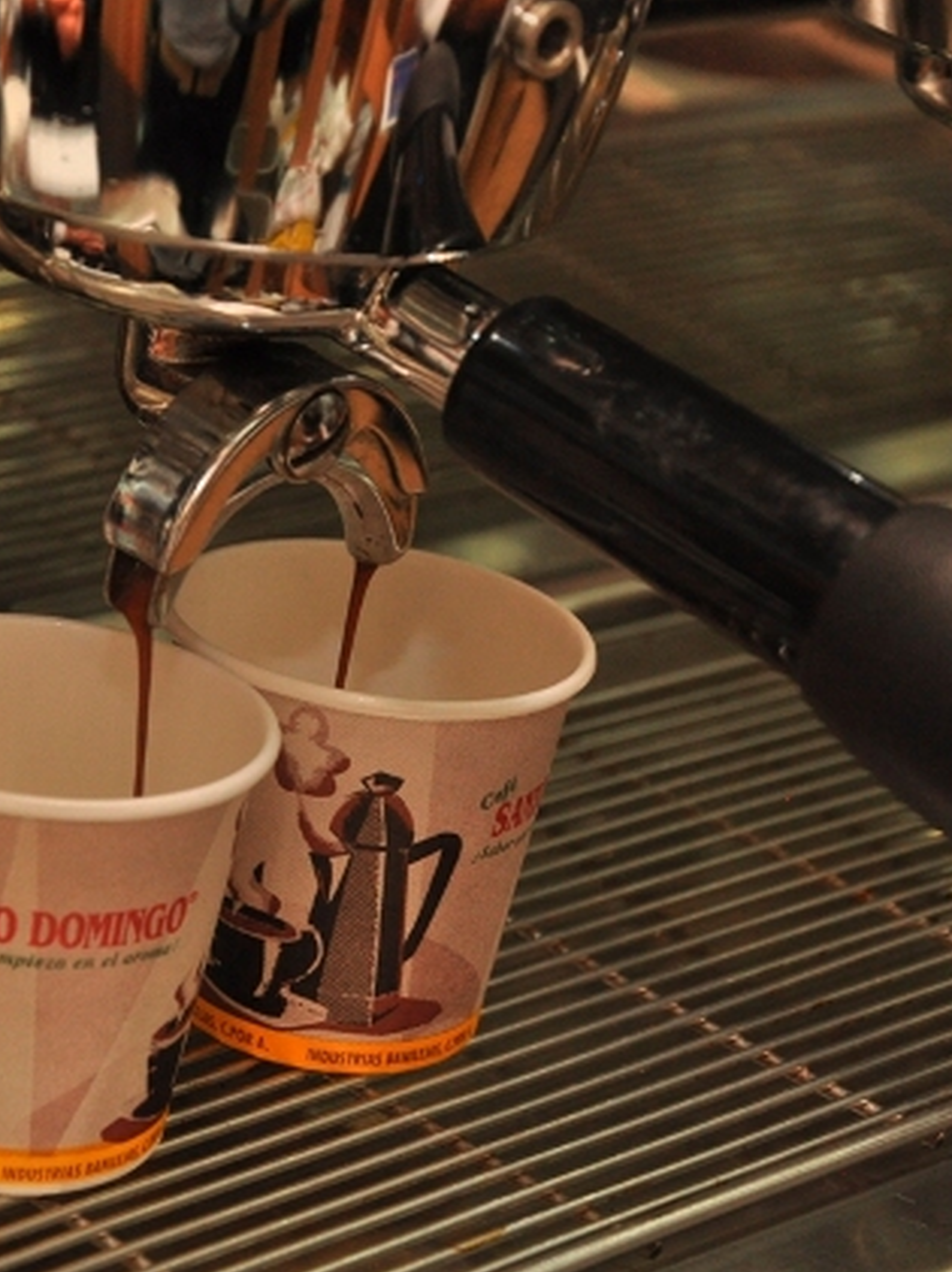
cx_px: 193
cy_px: 639
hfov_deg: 12.9
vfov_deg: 17.3
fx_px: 4187
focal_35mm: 114
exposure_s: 1/80
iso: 800
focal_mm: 52
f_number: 7.1
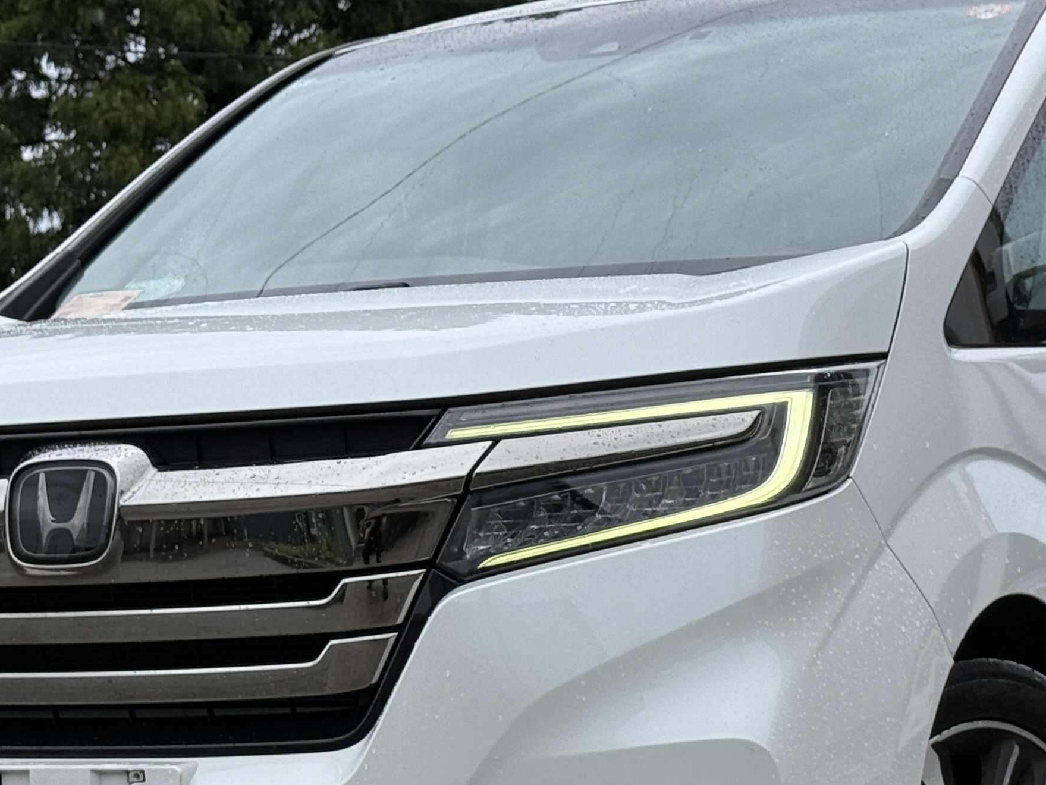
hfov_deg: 17.9
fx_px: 3325
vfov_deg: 13.5
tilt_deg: +2.3
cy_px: 479
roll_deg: +0.2
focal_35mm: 110
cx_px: 568
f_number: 1.78
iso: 80
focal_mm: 6.76
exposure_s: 1/1678
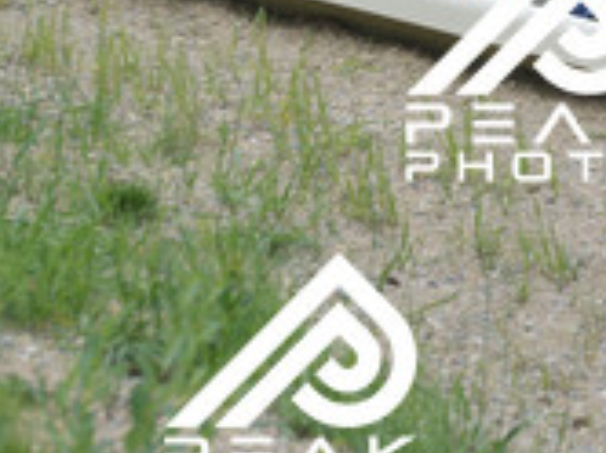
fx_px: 7901
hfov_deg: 4.4
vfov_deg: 3.3
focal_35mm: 452
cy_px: 27
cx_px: 548
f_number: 6.3
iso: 450
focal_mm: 195
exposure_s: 1/640
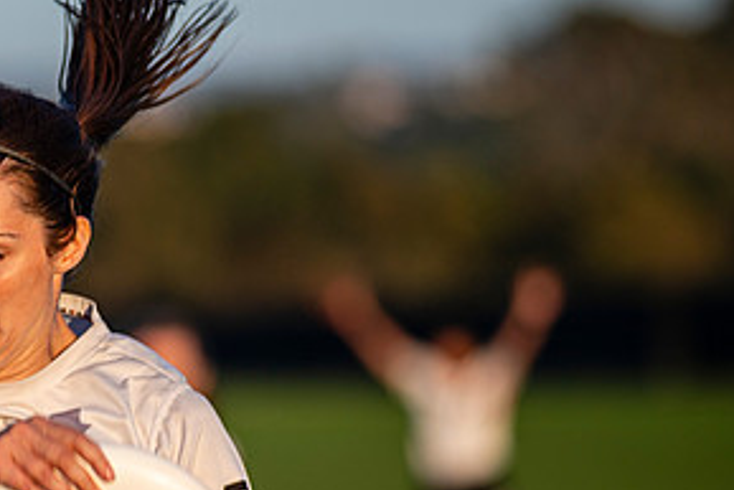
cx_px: 18
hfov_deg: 5.0
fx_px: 8363
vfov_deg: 3.4
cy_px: 336
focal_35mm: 410
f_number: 3.2
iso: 140
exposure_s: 1/1250
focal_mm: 185
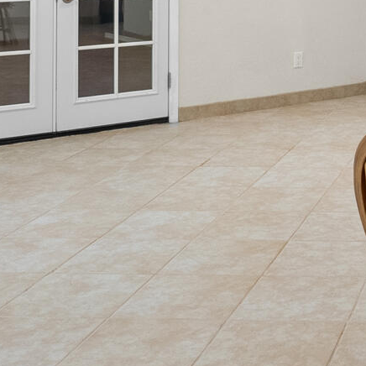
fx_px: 933
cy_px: -70
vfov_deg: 20.8
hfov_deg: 20.0
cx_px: 500
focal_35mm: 78
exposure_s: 1/5
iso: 400
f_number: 8
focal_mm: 16
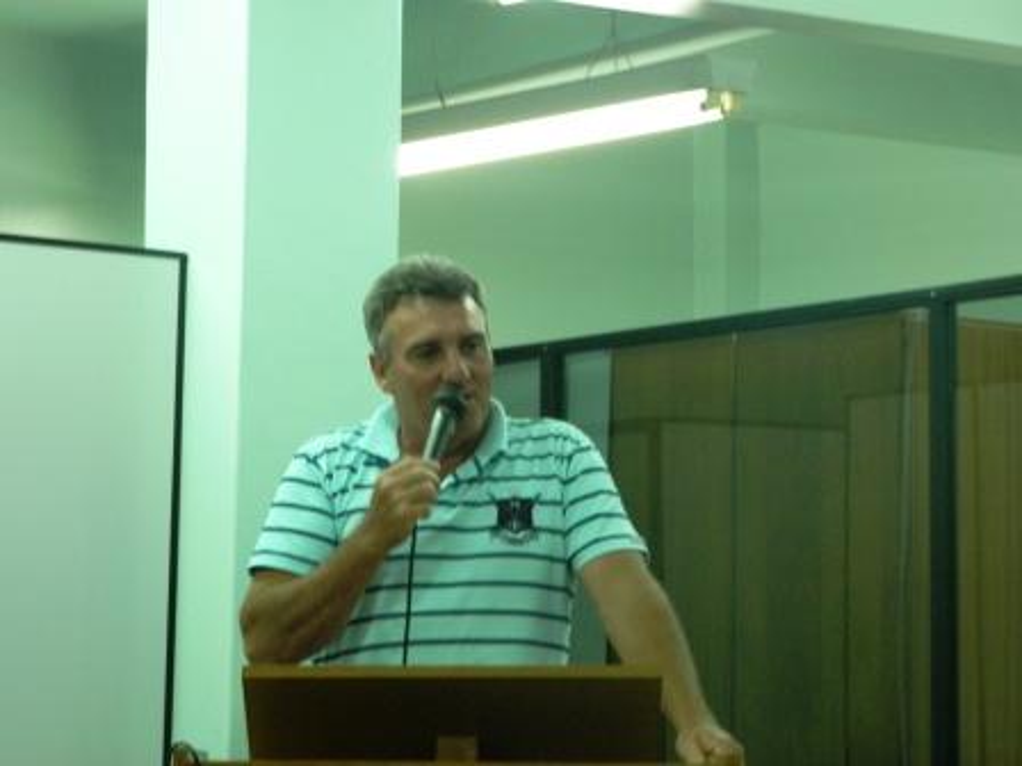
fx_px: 3720
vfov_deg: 11.8
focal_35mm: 126
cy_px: 383
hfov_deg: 15.6
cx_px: 511
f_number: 4.8
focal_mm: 22.5
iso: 400
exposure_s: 1/25
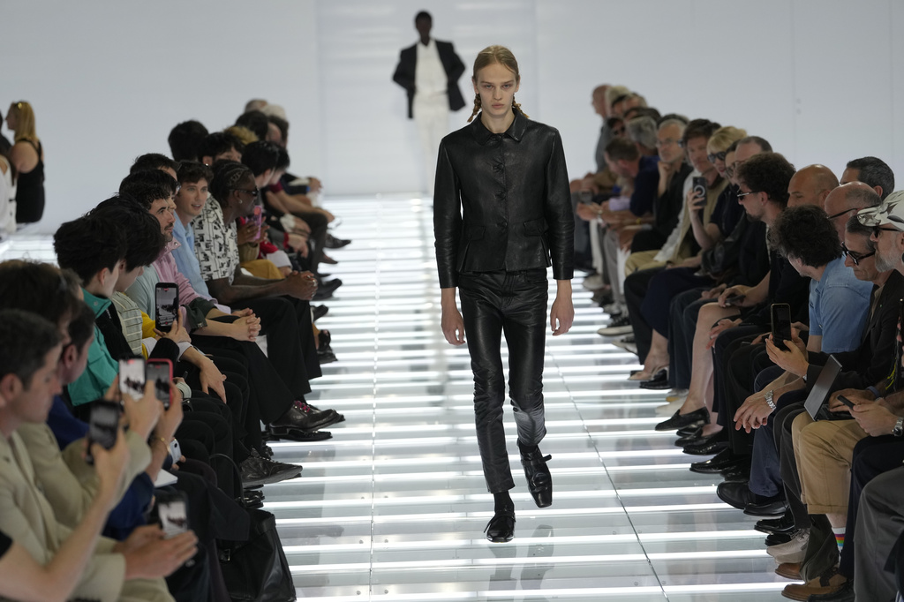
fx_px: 2811
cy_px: 301
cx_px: 452
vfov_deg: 12.2
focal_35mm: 112
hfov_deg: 18.3
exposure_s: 1/800
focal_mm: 112
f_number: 3.2
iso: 1000
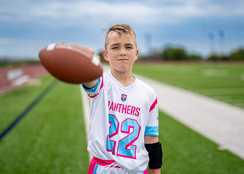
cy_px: 88
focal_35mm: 59
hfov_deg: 33.2
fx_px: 409
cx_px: 127
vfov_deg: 24.1
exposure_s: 1/12800
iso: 100
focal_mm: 50
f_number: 1.2
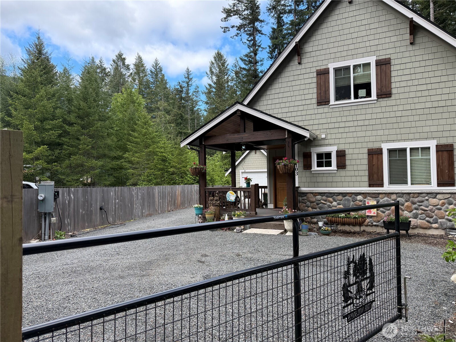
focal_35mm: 24
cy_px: 171
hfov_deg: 71.6
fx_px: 316
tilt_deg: +1.2
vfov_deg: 56.8
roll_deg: +0.7
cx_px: 228
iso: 100
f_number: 1.78
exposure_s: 1/1060
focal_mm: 6.76
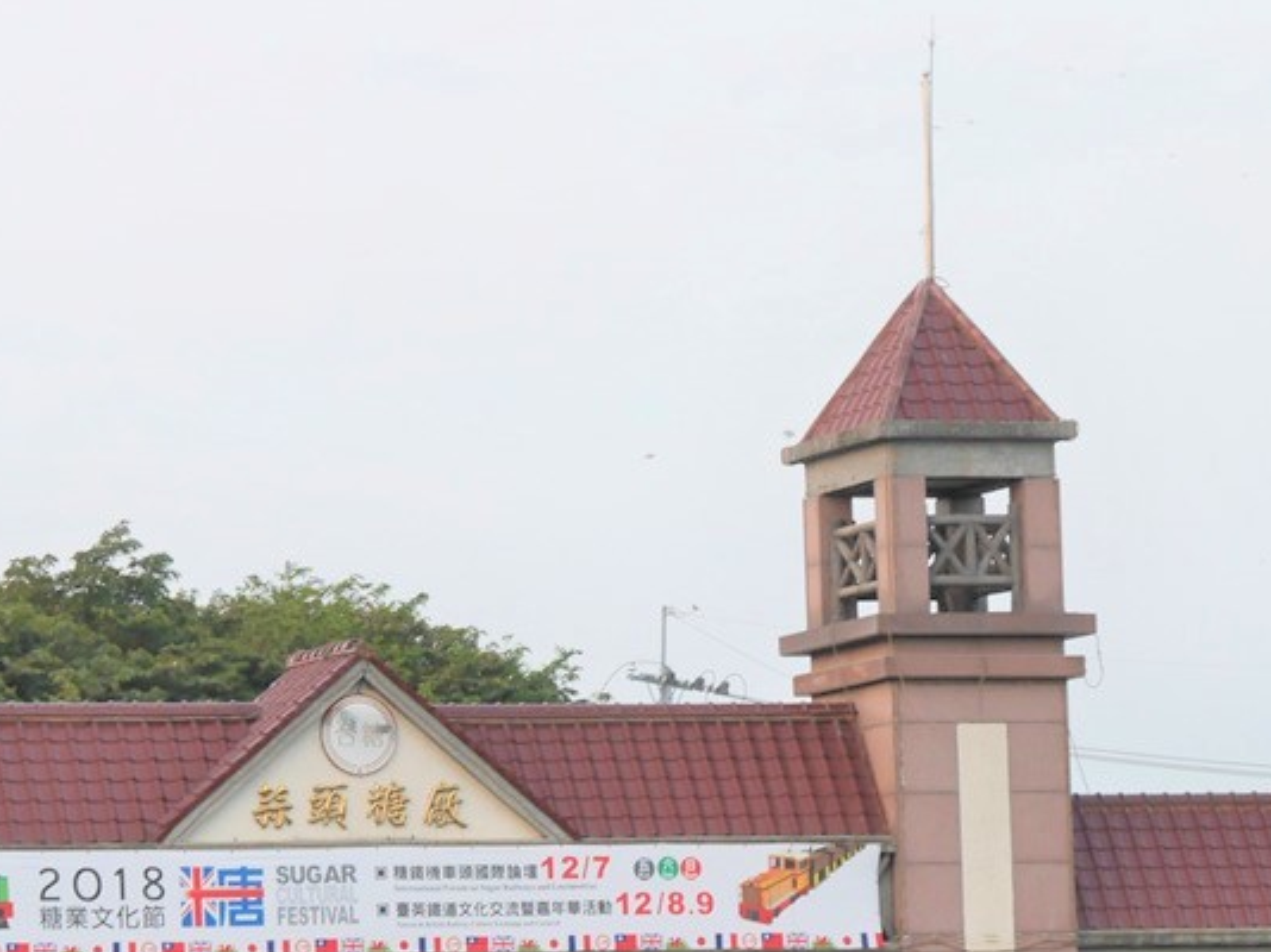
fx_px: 7560
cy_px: 774
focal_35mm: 206
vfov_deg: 7.2
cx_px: 298
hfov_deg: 9.6
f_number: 5.1
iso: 640
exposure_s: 1/125
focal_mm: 55
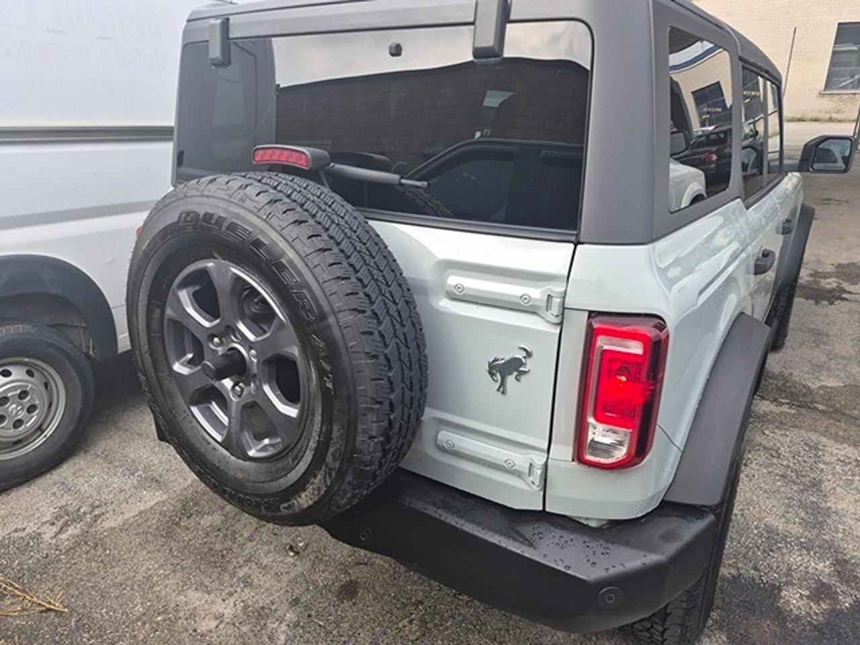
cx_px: 430
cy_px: 322
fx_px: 571
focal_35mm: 23
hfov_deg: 73.9
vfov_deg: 58.9
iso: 80
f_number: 1.8
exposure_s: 1/874
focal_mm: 5.4
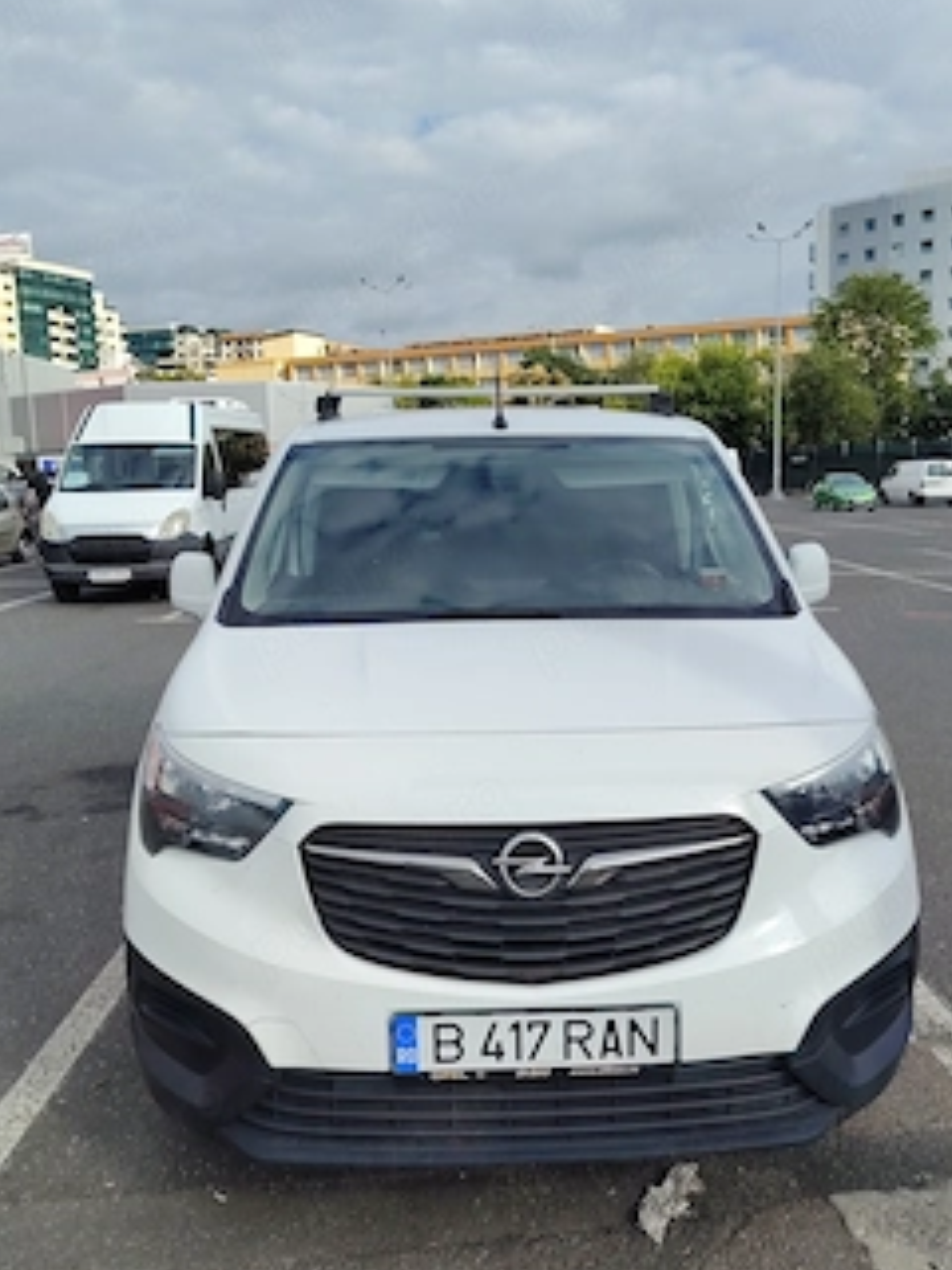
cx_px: 516
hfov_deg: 46.8
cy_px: 635
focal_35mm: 30
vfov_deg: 60.0
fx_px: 1100
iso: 101
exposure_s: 1/912
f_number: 1.75
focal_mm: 5.25
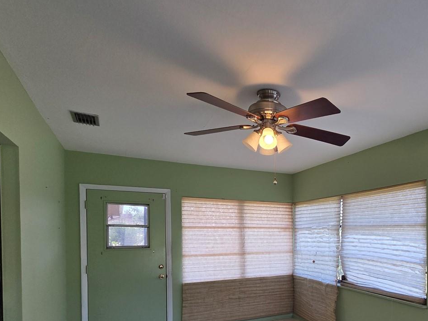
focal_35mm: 22
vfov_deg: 58.1
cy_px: 240
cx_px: 300
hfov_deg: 73.0
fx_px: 272
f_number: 2.2
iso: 100
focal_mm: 2.2
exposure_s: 1/120
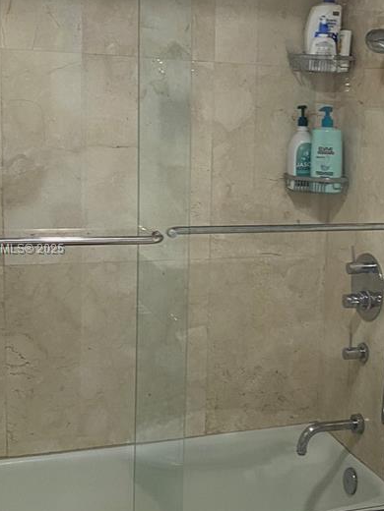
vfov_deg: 32.2
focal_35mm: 60
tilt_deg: -8.9
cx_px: 327
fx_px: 887
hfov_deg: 23.9
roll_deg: -3.9
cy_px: 250
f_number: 1.8
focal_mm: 4.25
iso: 80
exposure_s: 1/60
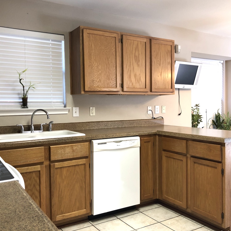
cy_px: 115
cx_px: 110
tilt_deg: -1.6
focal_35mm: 34
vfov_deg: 48.5
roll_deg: +1.2
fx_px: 257
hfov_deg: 48.4
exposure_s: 1/30
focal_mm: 4
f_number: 1.8
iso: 40
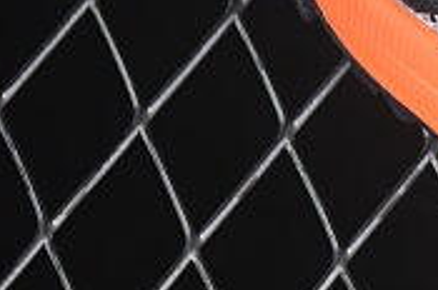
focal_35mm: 464
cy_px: -442
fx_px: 5635
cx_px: 1166
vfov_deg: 2.9
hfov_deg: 4.3
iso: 160
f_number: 7.1
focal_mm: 50
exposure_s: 1/80
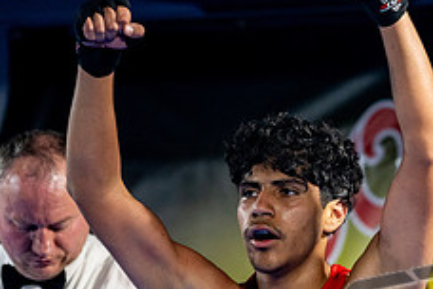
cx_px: 348
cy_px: 313
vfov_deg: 6.8
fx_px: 2417
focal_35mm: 201
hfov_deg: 10.2
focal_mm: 79
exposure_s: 1/1000
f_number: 2
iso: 4000
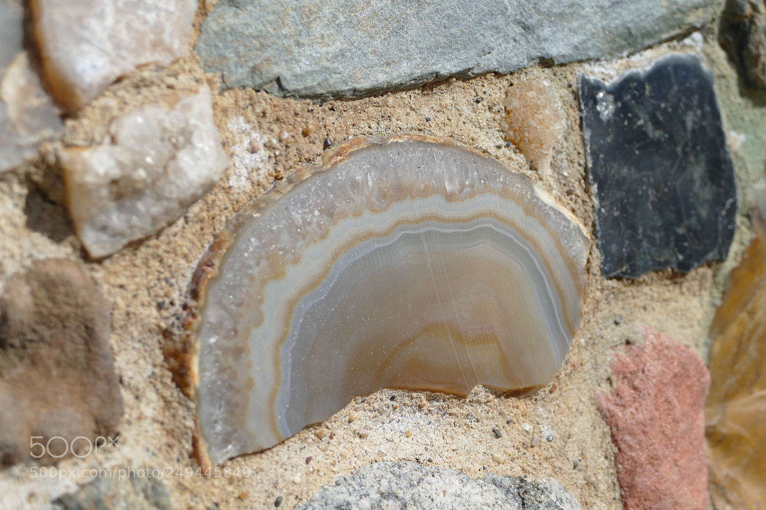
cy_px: 255
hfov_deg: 31.0
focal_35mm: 65
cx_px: 383
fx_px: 1383
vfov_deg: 20.9
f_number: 3.6
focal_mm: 23.65
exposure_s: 1/1600
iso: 125
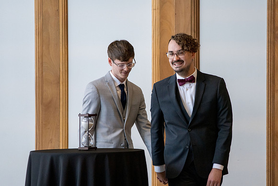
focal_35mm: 160
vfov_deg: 8.6
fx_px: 1236
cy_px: 93
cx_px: 139
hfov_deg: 12.8
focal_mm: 160
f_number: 2.8
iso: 3200
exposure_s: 1/500
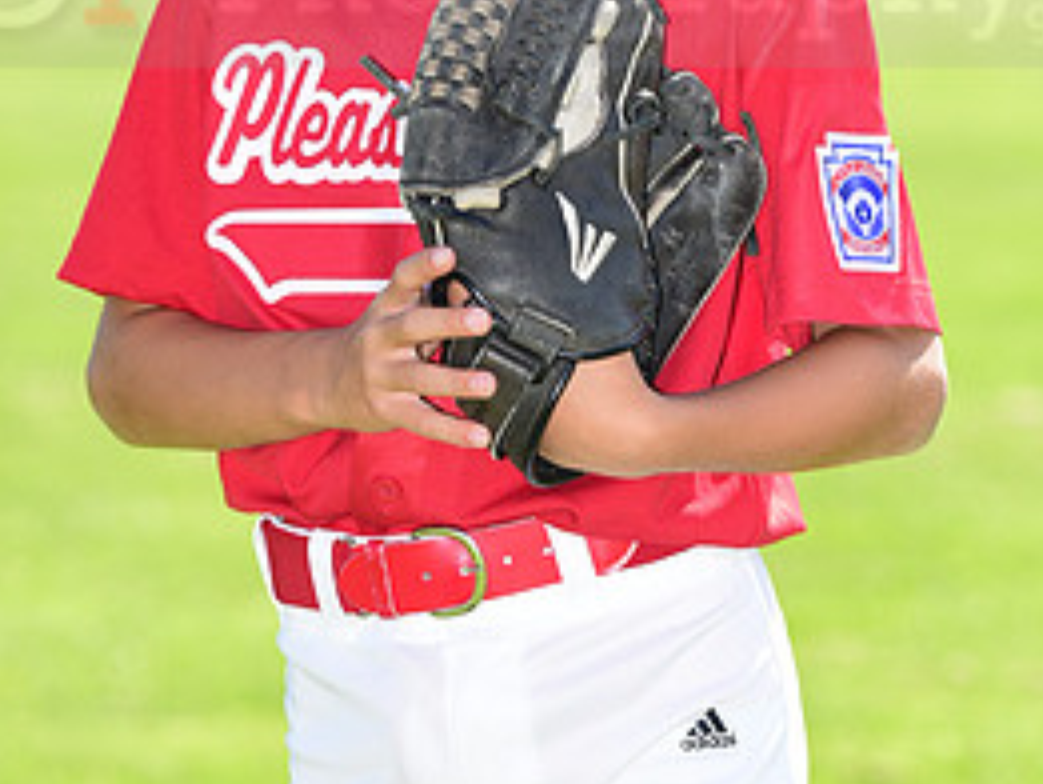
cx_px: 506
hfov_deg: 6.0
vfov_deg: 4.5
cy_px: -60
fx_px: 9978
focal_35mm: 331
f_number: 4.5
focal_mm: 155
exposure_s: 1/320
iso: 125
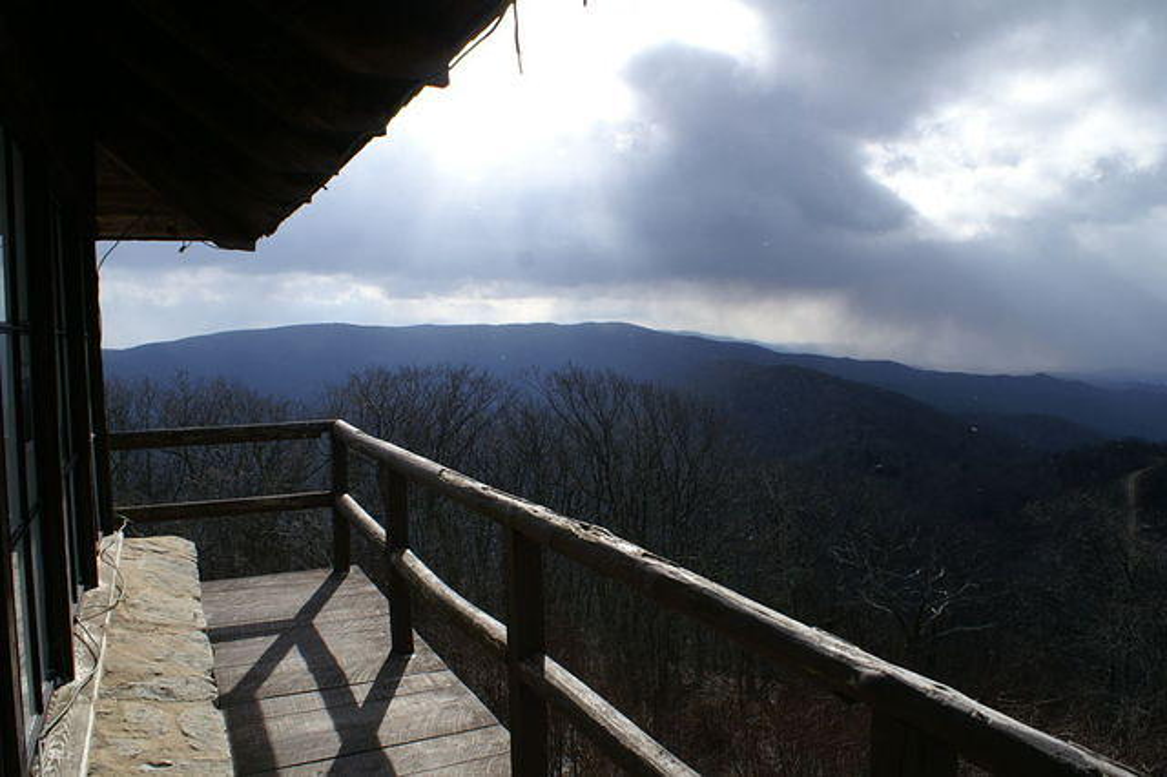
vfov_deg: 47.9
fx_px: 875
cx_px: 584
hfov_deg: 67.4
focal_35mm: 27
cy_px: 388
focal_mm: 18
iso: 100
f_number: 10
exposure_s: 1/250
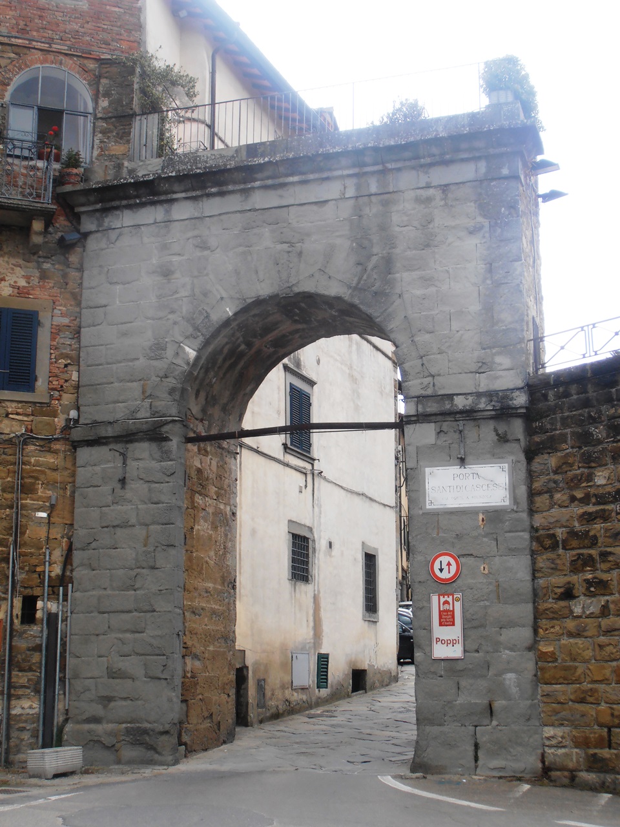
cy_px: 414
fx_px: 1361
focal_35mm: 57
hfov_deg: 25.7
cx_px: 310
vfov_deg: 33.8
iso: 80
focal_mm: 10.04
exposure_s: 1/160
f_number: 4.5
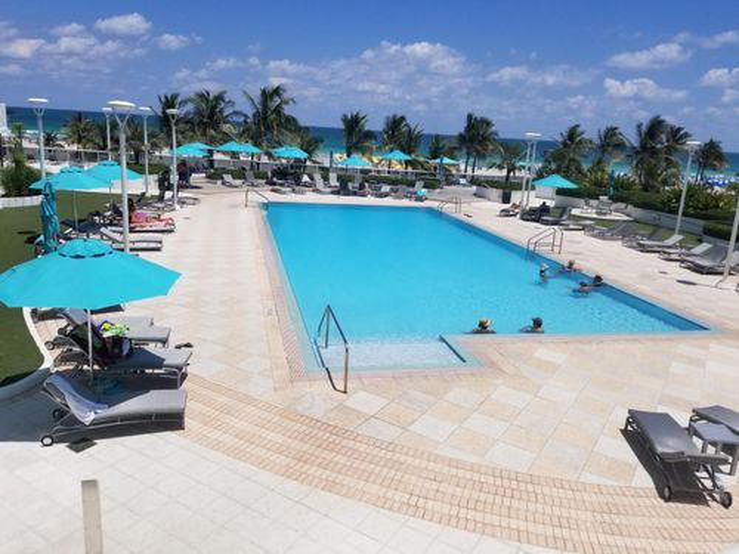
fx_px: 555
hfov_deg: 67.3
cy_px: 277
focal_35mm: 26
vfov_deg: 53.1
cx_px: 370
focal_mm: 4.25
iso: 50
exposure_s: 1/5840
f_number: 1.7
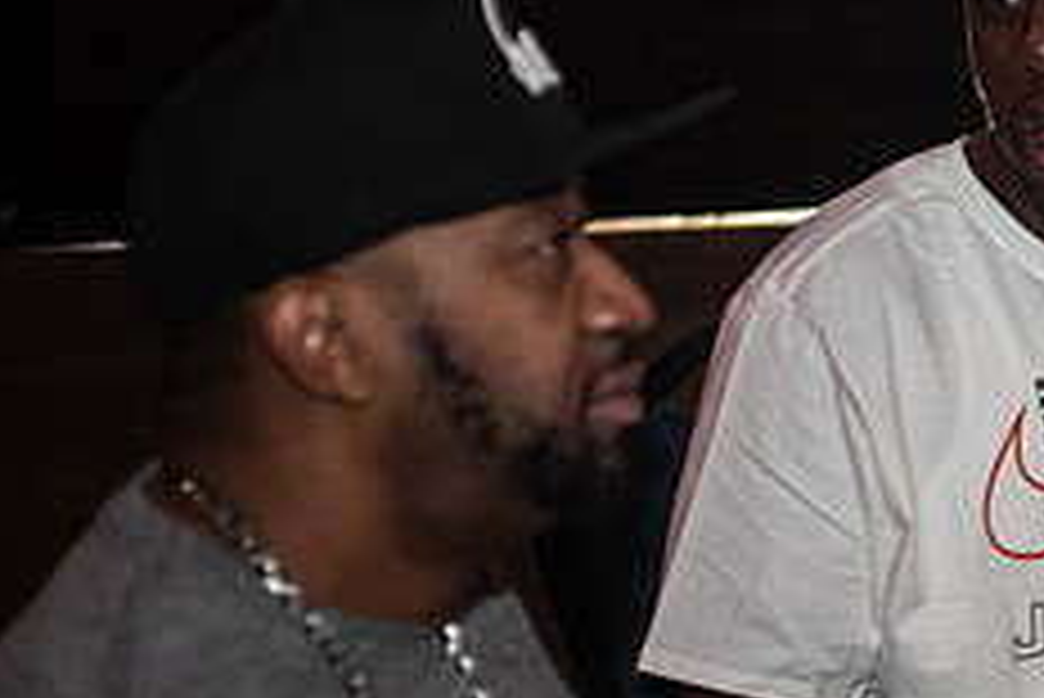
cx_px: 1492
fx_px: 3685
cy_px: 298
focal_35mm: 127
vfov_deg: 10.8
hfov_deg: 15.1
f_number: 3.2
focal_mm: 44
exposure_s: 1/80
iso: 1600
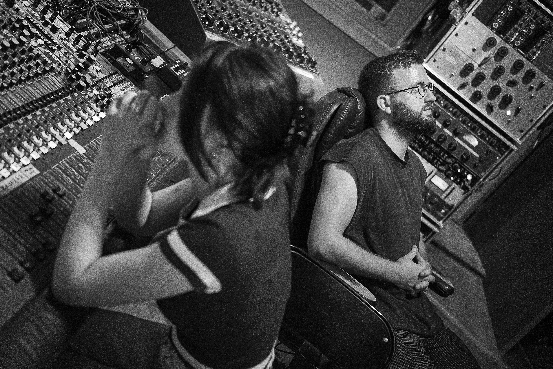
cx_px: 276
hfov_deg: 43.6
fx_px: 691
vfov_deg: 29.9
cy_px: 184
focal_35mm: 45
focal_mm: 45
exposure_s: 1/100
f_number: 2.8
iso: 3200
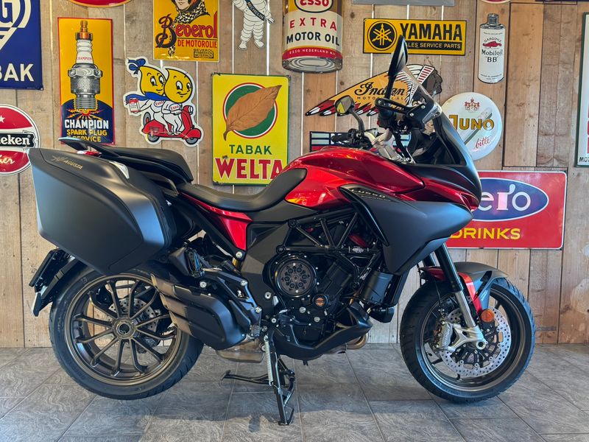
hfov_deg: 71.6
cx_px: 294
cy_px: 221
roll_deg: +0.0
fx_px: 408
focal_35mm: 24
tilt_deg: -4.5
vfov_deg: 56.8
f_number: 1.78
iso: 320
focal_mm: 6.76
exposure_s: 1/50
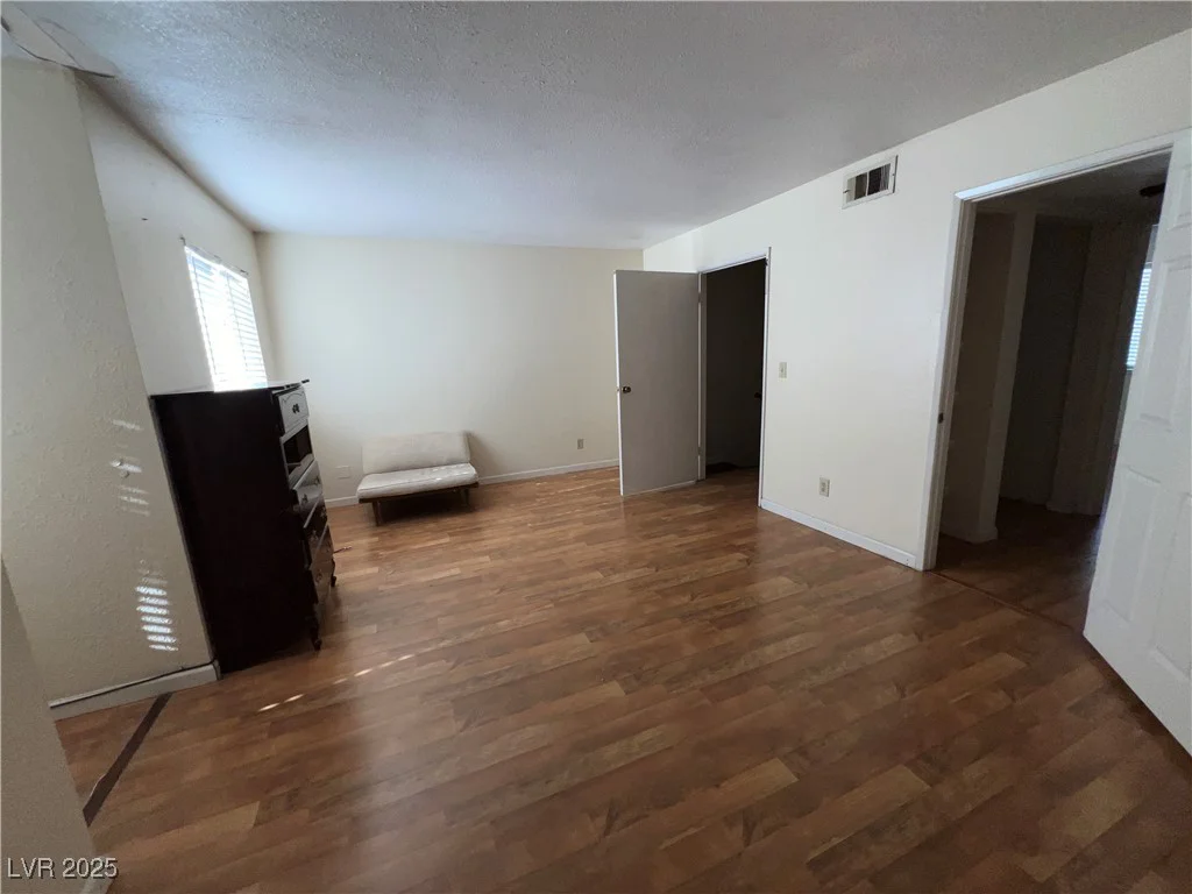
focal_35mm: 13
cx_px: 596
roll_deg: +2.0
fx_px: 448
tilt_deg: -11.9
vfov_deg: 89.9
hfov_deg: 106.2
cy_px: 447
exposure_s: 1/143
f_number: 1.8
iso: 25
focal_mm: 1.57
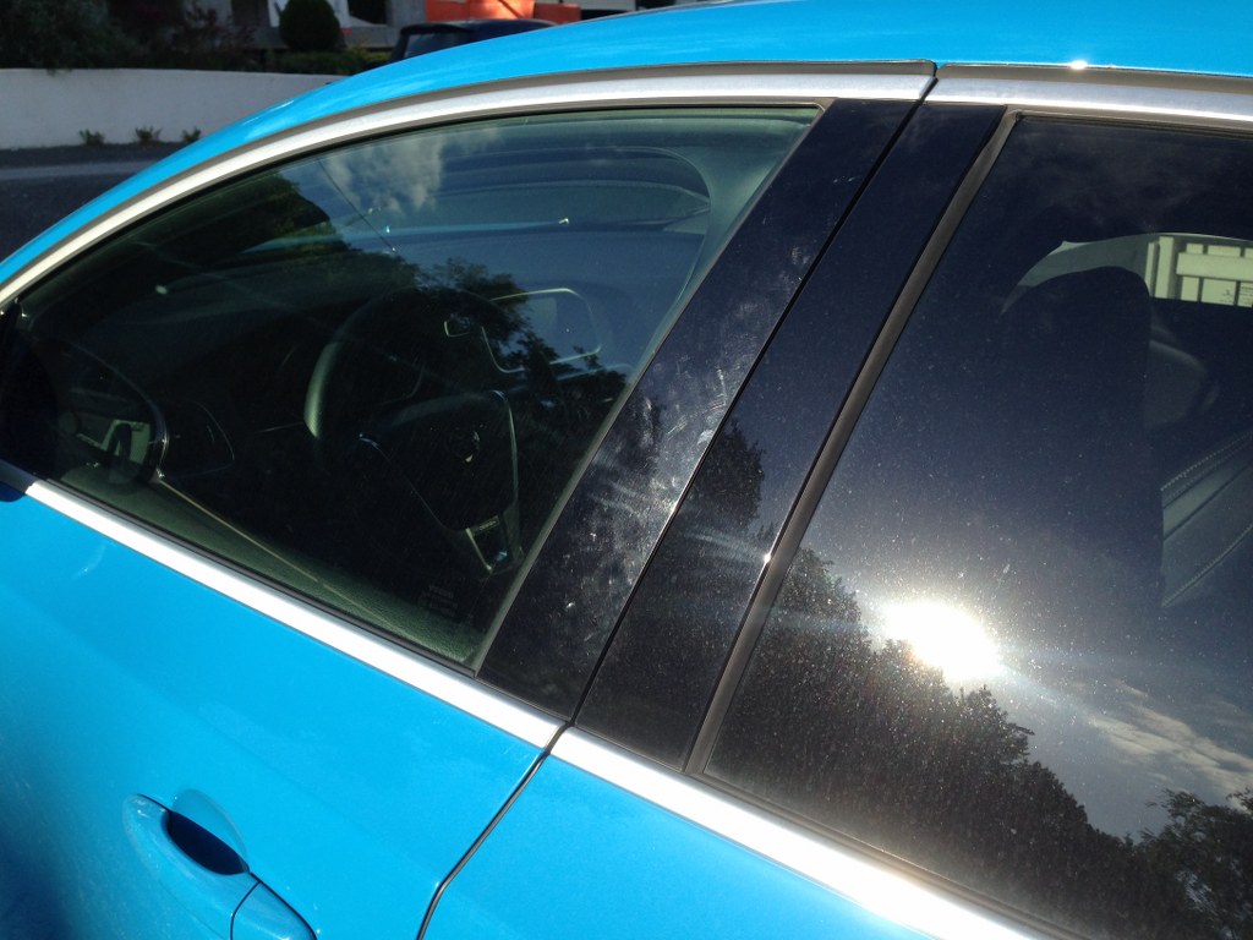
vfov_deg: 42.9
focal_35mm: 33
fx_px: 1195
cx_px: 626
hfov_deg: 55.4
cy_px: 470
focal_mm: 4.12
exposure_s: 1/786
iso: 50
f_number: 2.4
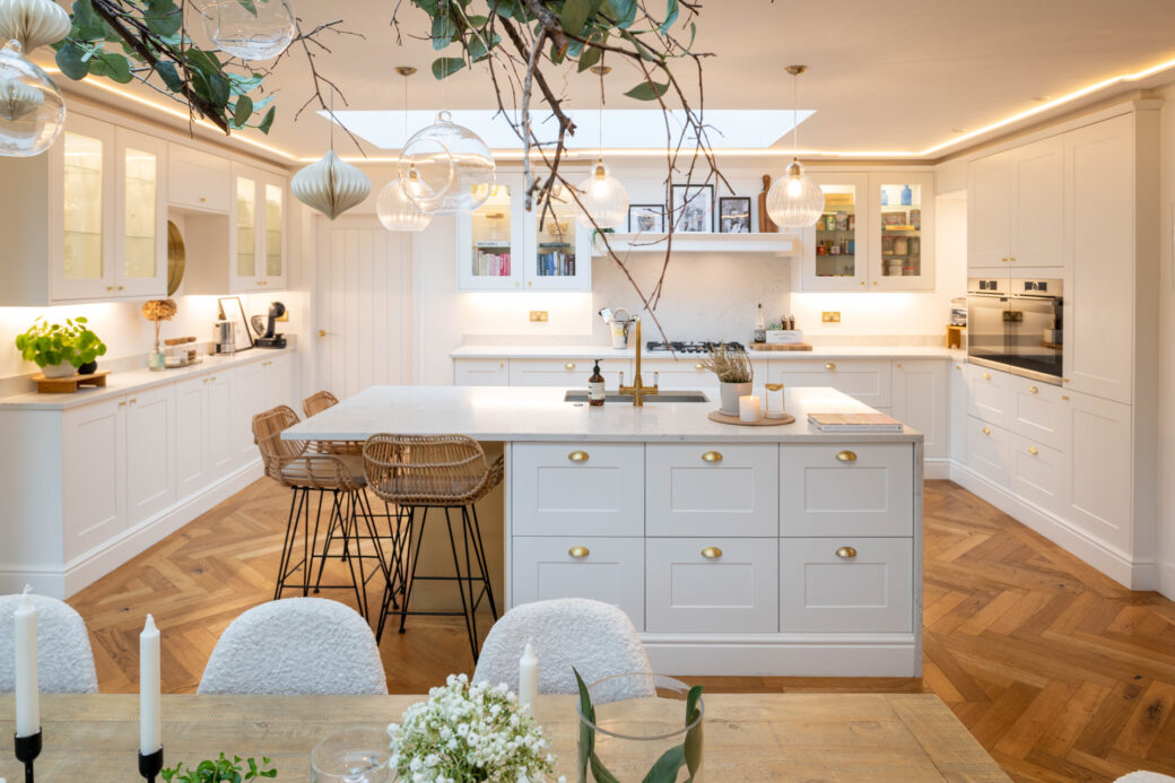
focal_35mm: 24
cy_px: 392
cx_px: 588
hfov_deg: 73.8
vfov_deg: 53.1
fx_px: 783
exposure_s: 1/8
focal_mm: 24
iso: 200
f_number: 8
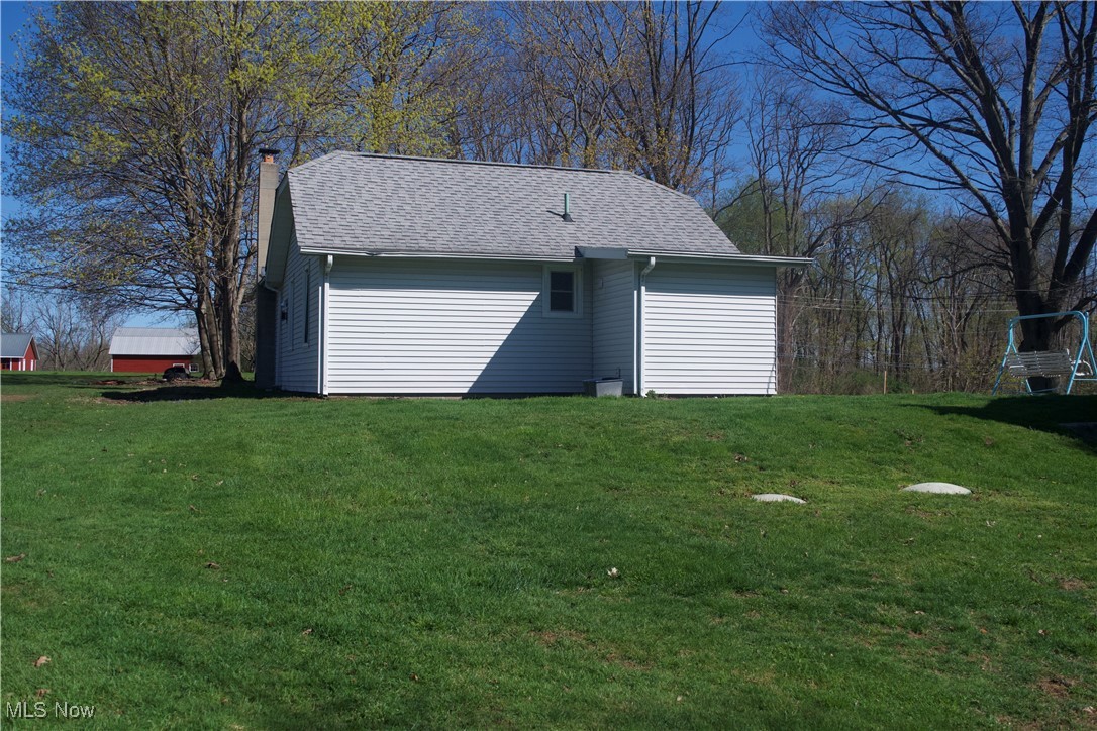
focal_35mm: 36
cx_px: 548
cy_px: 366
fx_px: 1097
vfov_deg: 36.9
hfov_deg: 53.1
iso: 900
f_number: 5.6
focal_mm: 24
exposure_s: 1/8000
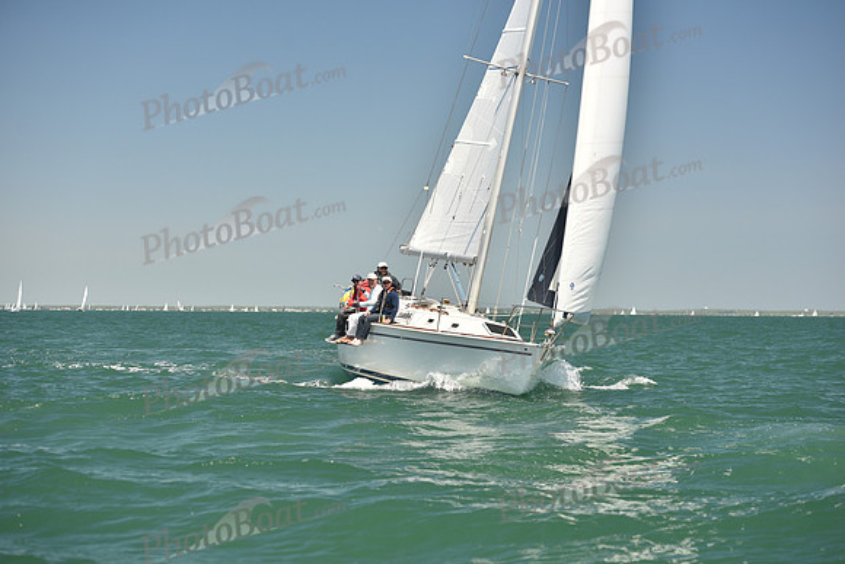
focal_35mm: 85
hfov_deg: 23.9
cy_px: 282
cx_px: 422
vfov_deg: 16.1
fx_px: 1996
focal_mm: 85
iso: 250
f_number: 4.5
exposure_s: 1/800
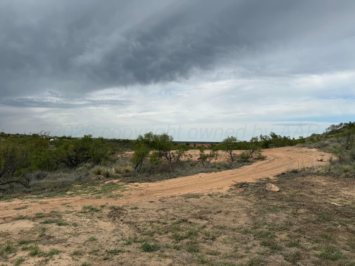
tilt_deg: +1.0
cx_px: 178
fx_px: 246
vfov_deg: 56.8
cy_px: 133
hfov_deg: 71.6
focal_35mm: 24
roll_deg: -0.1
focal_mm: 6.76
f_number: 1.78
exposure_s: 1/5714
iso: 80
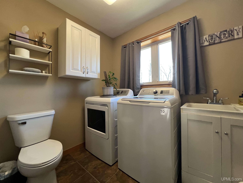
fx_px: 91
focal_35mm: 13
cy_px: 92
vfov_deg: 89.9
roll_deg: +0.4
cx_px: 122
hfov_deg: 106.2
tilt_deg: -1.1
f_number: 1.8
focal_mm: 1.57
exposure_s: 1/60
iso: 160
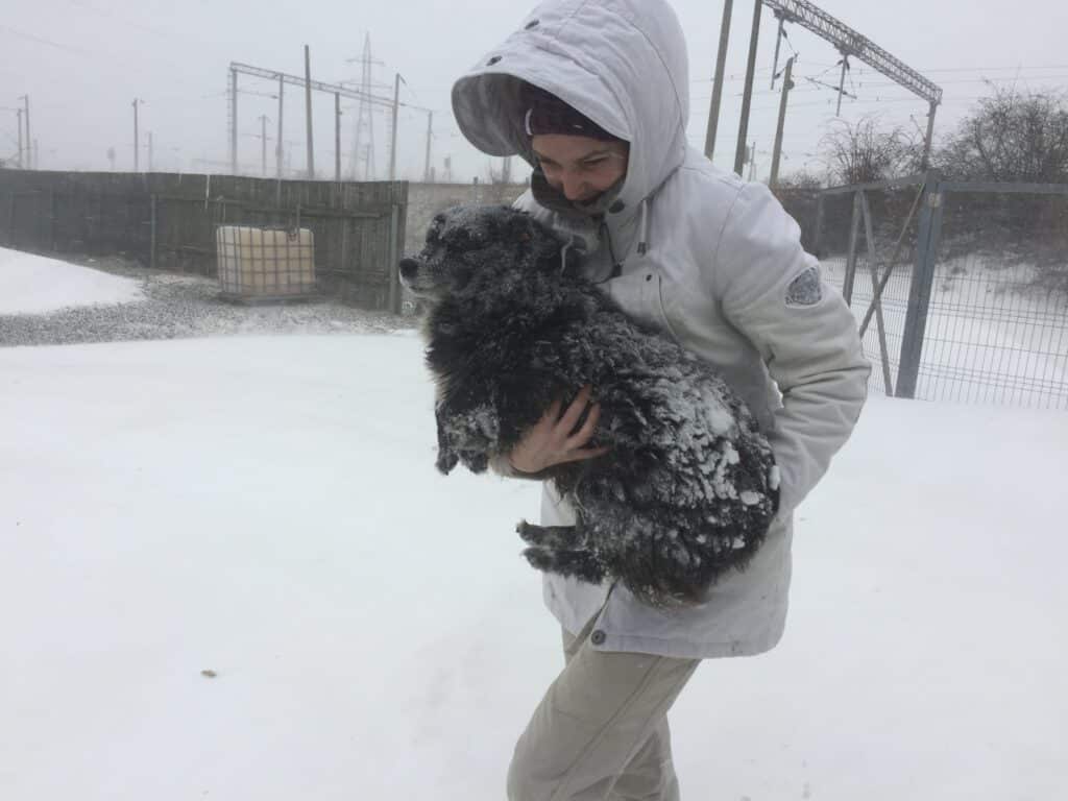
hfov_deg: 61.7
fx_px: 895
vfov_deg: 48.2
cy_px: 400
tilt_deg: -10.2
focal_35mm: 29
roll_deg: +0.7
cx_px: 534
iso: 32
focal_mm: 4.15
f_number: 2.2
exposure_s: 1/542
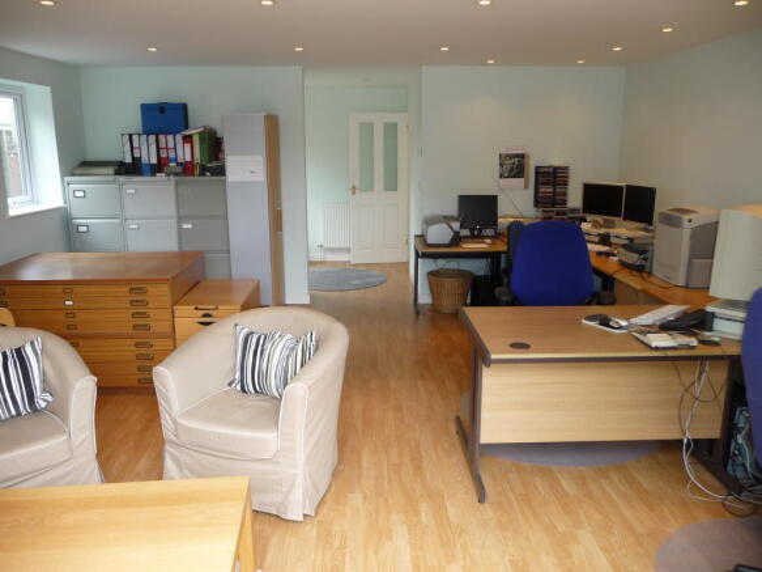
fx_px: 616
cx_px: 381
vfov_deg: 49.7
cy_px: 286
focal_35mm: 28
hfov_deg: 63.5
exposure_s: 1/30
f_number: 3.3
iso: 100
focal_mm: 4.7
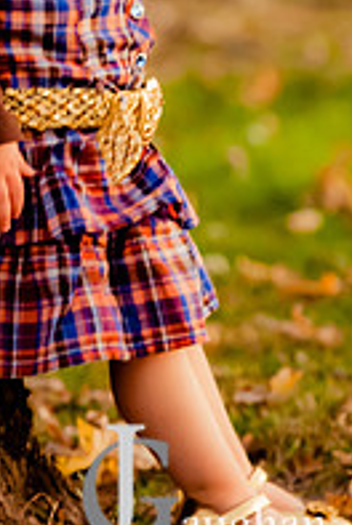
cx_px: 76
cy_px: 24
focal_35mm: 412
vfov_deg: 5.0
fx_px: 6021
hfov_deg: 3.3
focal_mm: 120
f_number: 2.8
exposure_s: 1/40
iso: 640
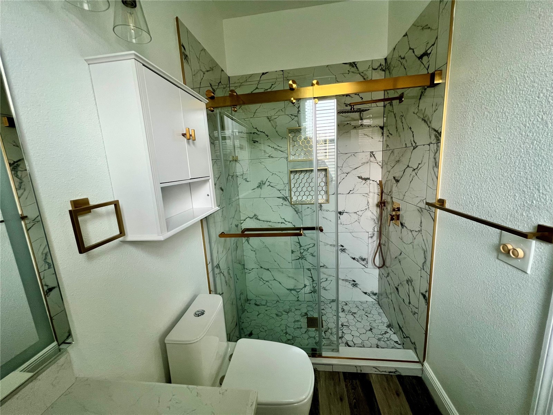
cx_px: 276
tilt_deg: -10.3
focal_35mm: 13
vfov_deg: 89.9
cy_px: 208
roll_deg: +3.5
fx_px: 208
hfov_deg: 106.2
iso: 250
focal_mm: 1.57
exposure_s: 1/120
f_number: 1.8
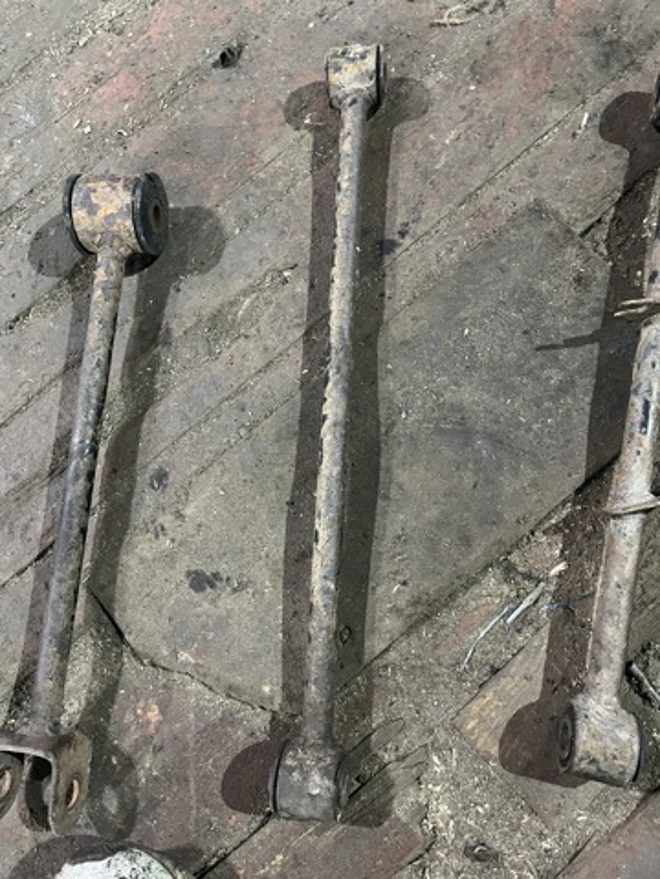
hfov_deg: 53.1
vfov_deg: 67.3
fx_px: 661
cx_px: 330
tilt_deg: -75.5
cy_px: 440
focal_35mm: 26
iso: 640
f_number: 1.6
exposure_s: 1/33
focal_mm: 5.1
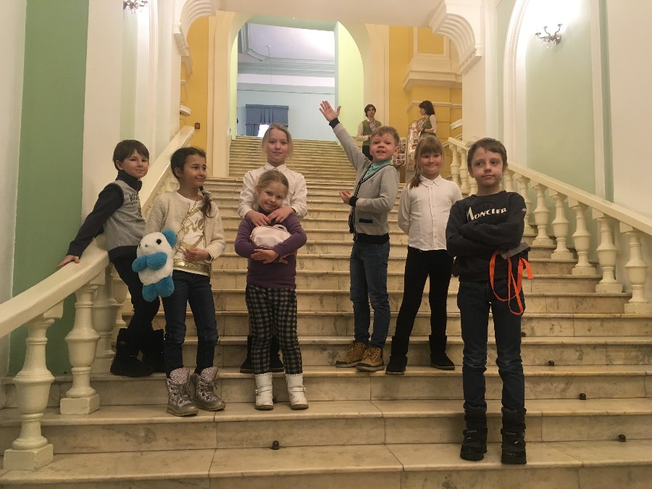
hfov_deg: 61.7
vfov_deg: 48.2
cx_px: 326
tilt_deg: +4.1
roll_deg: -0.7
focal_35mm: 29
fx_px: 546
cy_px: 244
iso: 125
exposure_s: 1/33
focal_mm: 4.15
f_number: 2.2
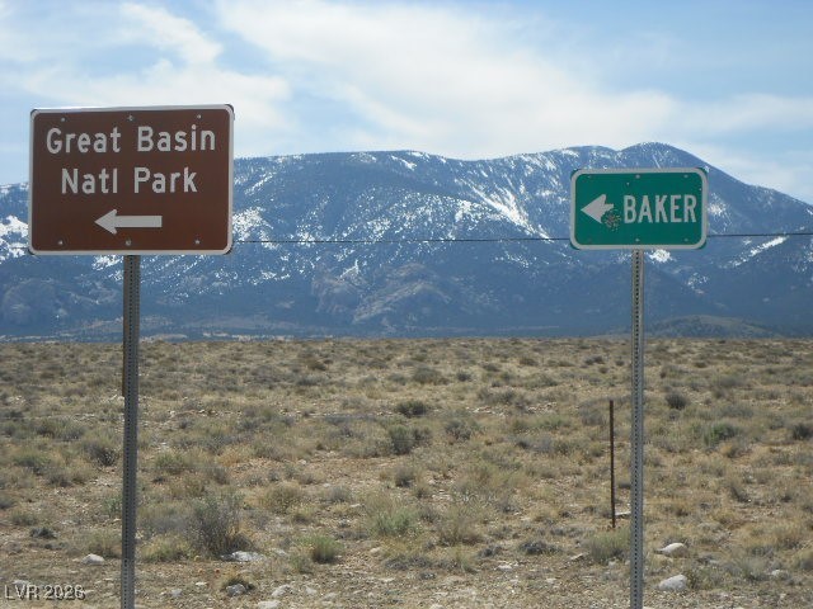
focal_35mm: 99
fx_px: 2325
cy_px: 304
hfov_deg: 19.8
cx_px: 406
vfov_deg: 14.9
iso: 80
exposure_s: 1/500
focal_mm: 17.6
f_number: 5.5
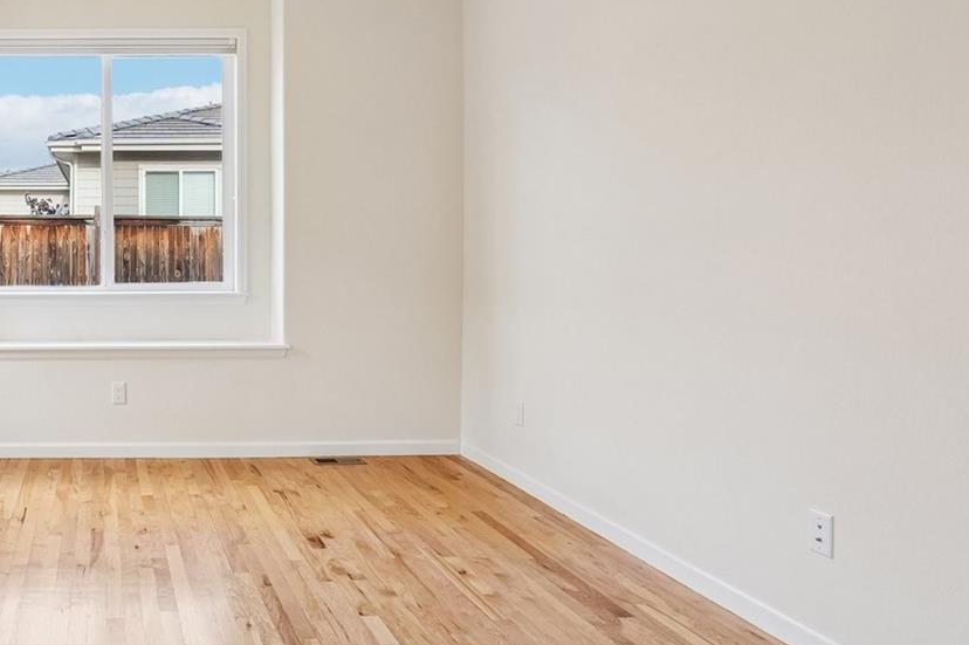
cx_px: 114
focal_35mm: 29
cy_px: 246
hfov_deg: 55.9
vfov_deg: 44.6
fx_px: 780
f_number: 8
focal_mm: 10
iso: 400
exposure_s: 1/50
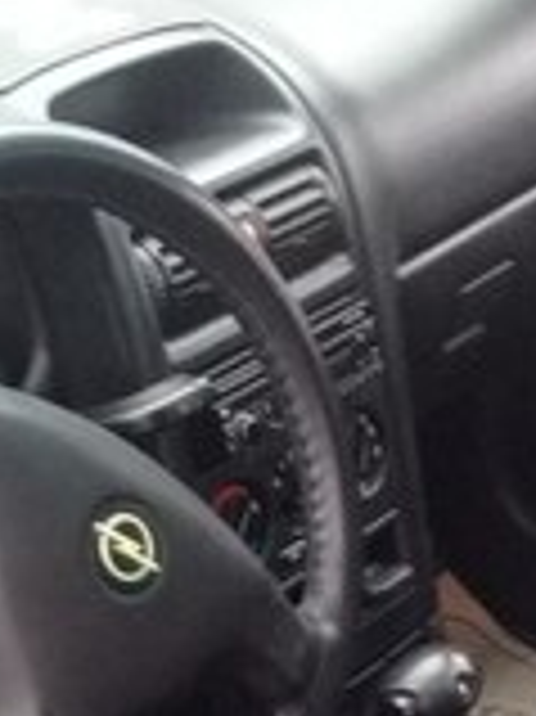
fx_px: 2005
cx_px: 315
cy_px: 878
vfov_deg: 19.0
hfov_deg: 15.2
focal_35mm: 97
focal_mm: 3.3
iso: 160
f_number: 2.2
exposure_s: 1/33
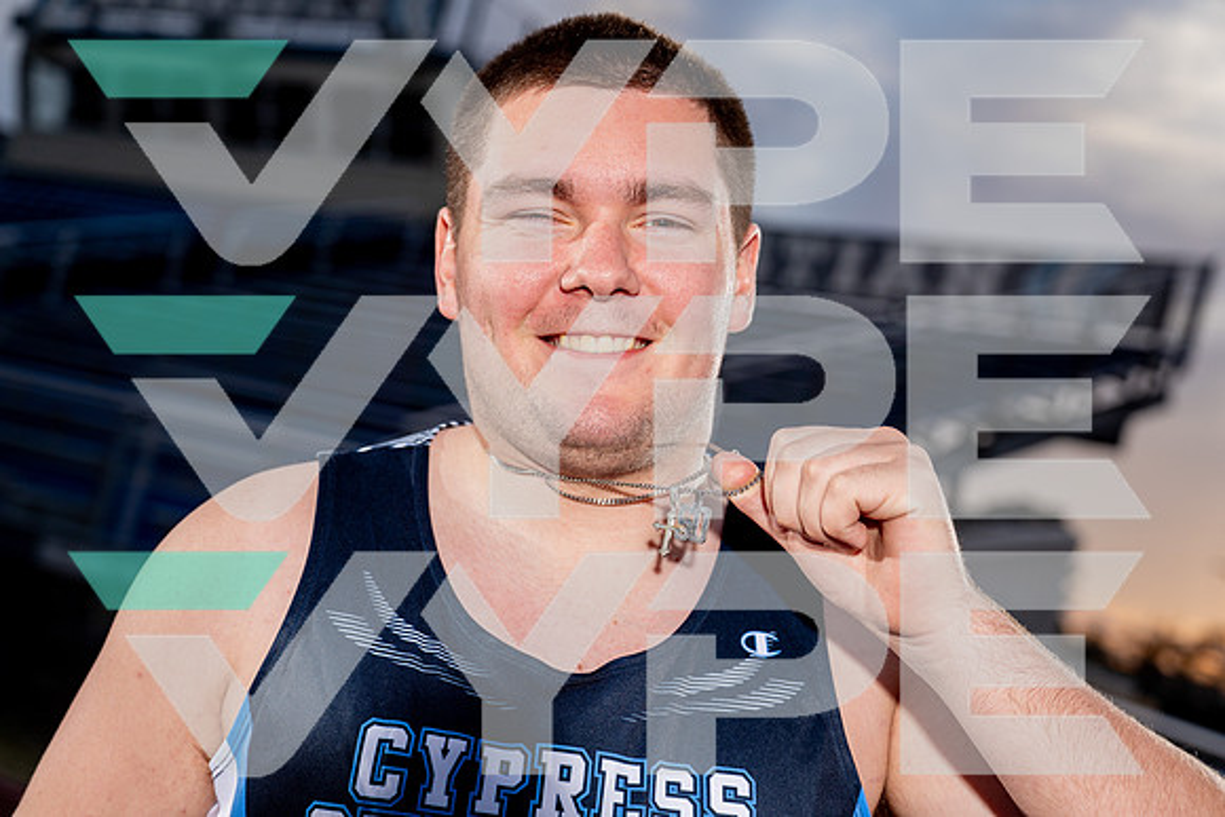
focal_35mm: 58
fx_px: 1974
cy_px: 408
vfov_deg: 23.4
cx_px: 612
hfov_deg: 34.5
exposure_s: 1/250
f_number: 4
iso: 100
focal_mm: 58
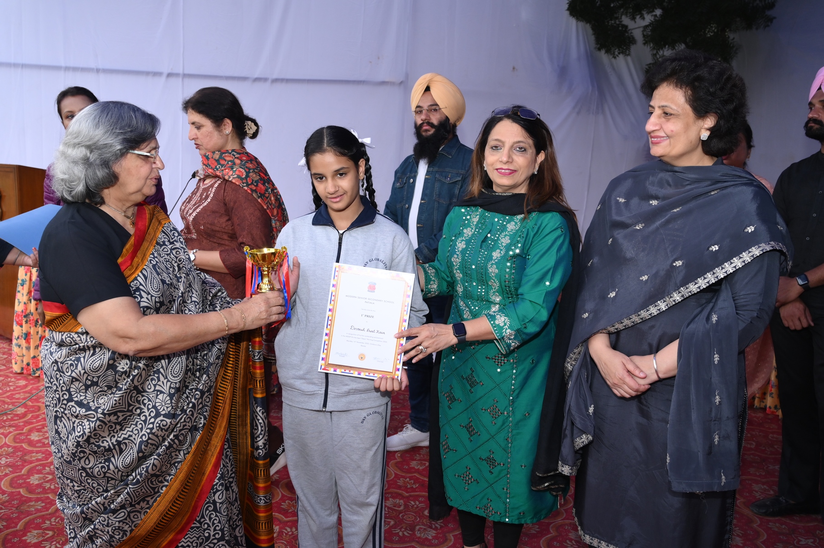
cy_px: 274
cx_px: 412
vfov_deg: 42.3
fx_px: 709
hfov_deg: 60.3
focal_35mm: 31
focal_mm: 31
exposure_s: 1/160
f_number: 5.6
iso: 1000
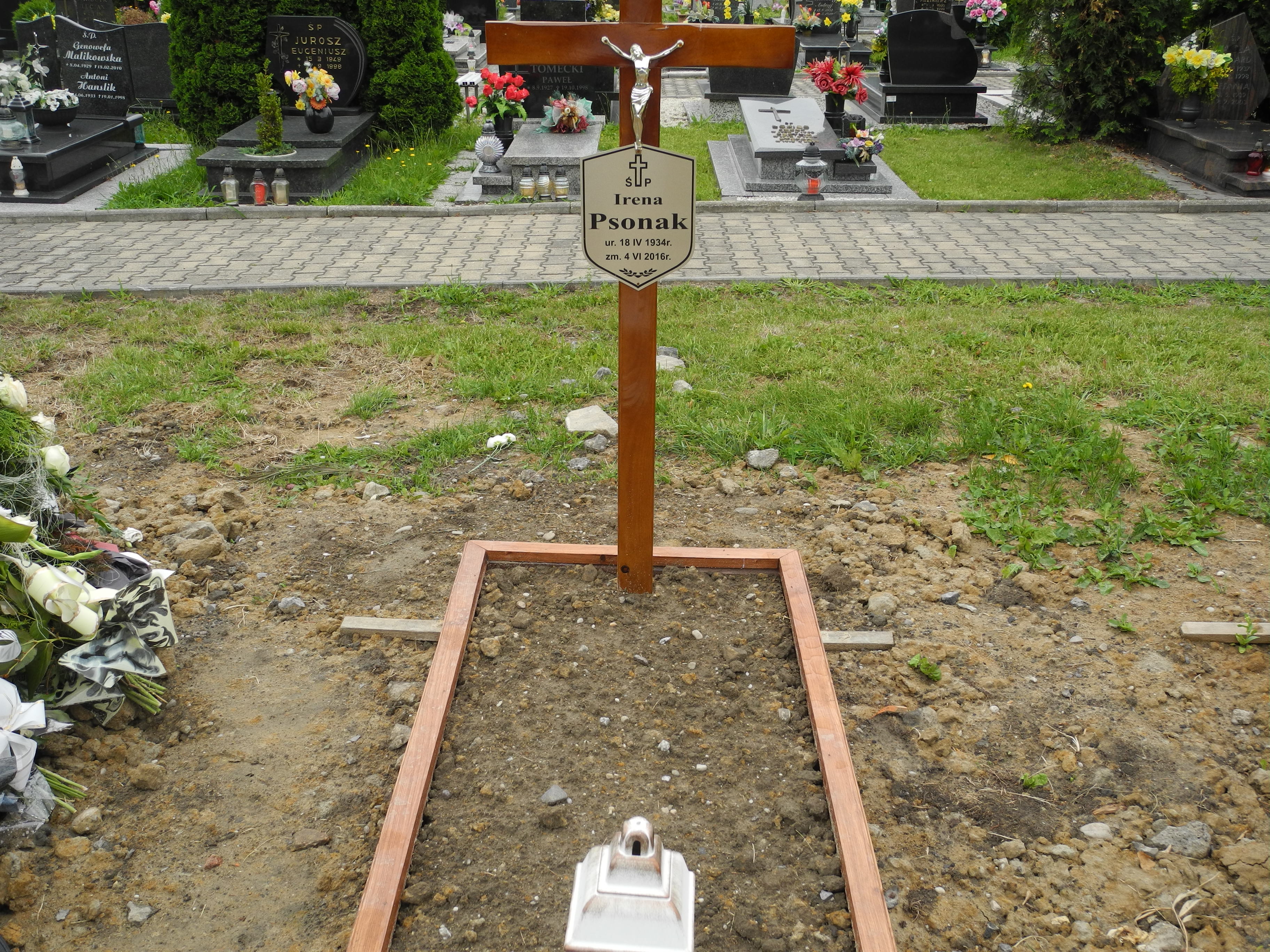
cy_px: 476
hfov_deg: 52.6
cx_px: 635
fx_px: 1284
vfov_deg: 40.7
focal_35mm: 35
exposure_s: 1/640
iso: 100
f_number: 3.2
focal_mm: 7.4
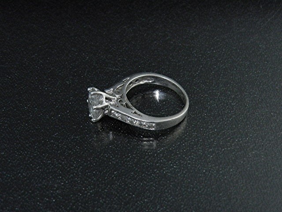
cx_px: 141
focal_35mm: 68
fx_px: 554
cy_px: 106
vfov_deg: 21.6
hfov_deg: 28.6
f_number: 8.2
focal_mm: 12.2
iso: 800
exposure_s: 1/30
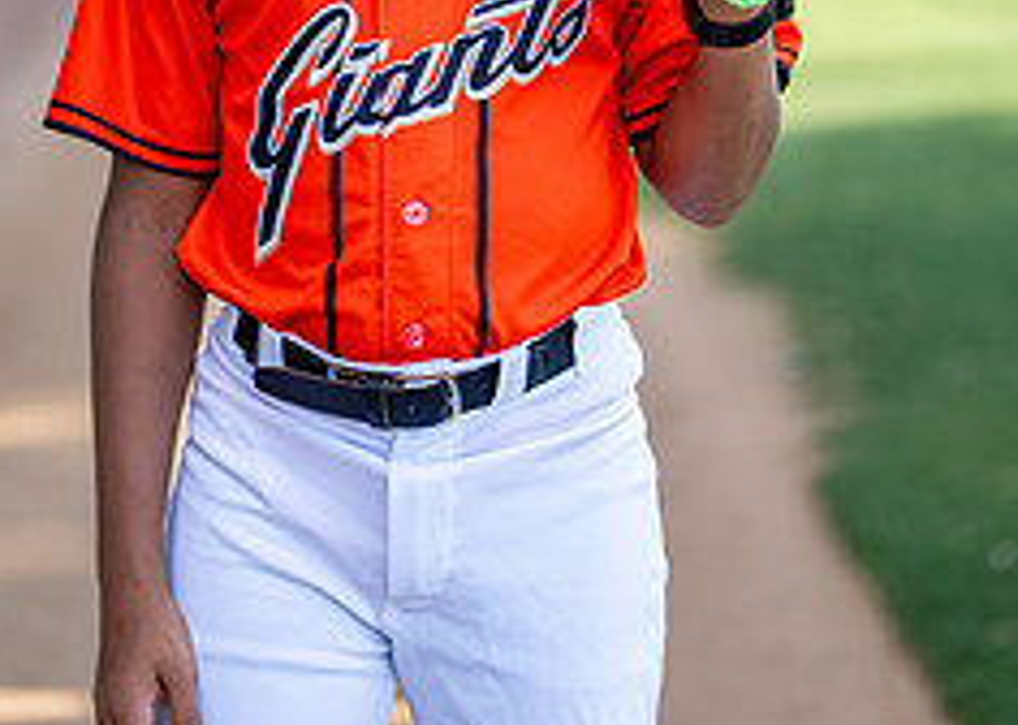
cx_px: 419
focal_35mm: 138
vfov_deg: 10.3
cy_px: -43
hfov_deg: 14.5
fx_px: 3985
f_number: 1.2
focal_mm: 50
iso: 125
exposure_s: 1/1600
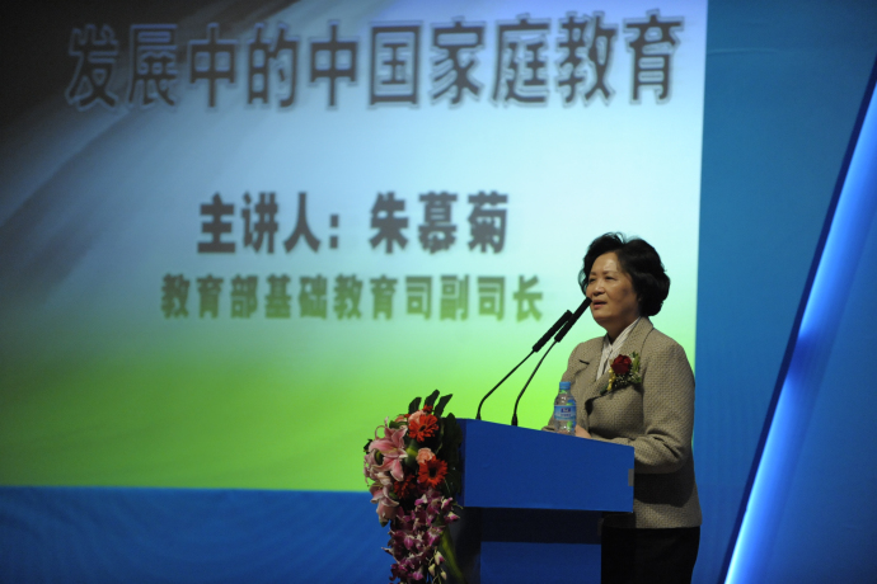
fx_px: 4872
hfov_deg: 10.3
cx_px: 438
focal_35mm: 200
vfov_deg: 6.9
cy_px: 292
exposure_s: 1/1250
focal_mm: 200
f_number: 2.8
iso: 4000
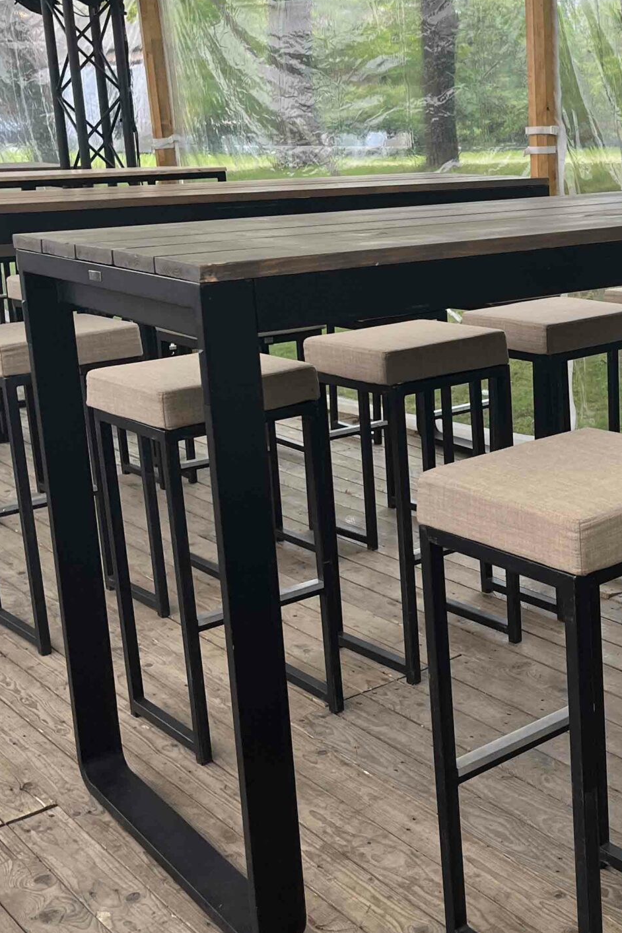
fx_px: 1270
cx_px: 610
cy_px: 403
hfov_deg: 26.2
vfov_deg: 40.3
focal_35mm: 49
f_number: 1.6
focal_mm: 5.1
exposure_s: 1/317
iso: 50
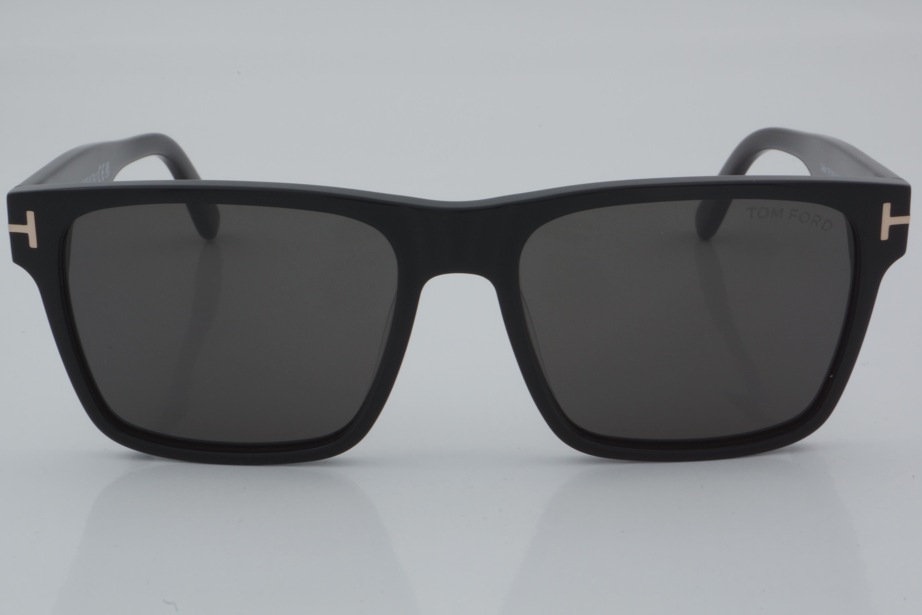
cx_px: 461
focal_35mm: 82
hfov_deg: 24.6
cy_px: 308
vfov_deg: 16.6
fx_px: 2113
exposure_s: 1/4
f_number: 32
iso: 100
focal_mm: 55
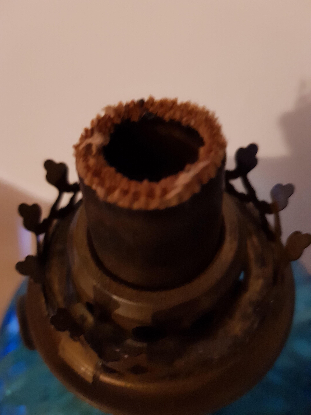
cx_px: 156
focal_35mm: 26
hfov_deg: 53.1
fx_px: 311
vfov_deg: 67.3
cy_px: 208
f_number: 1.7
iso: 500
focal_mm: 4.2
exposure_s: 1/10
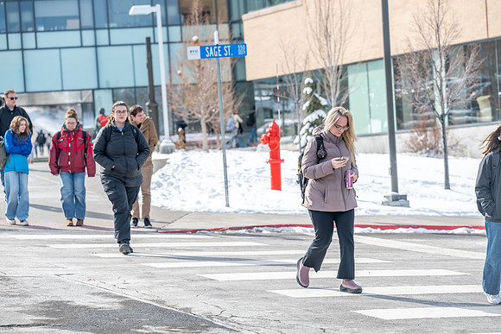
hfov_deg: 17.1
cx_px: 250
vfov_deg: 11.4
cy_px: 167
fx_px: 1670
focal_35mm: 120
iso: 100
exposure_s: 1/800
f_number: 4.5
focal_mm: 120
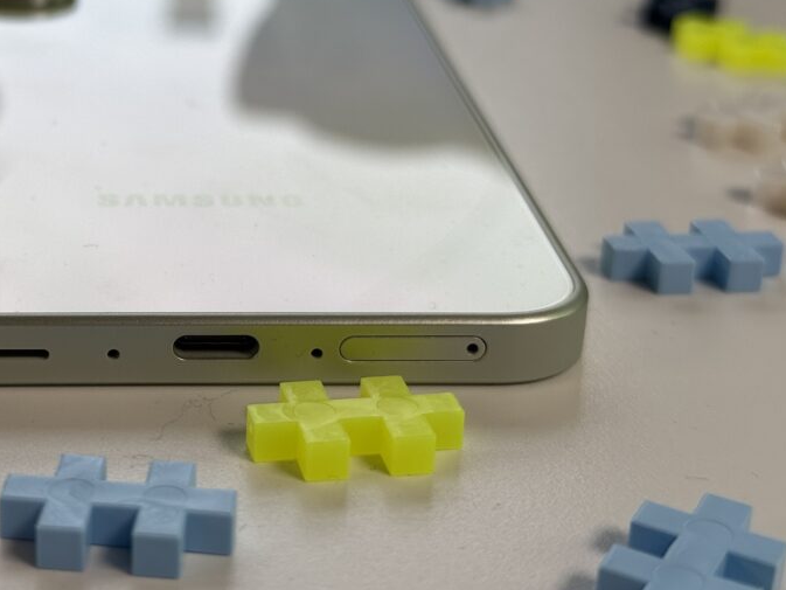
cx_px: 202
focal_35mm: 73
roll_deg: -1.4
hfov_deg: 26.4
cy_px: 189
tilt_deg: -22.0
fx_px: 1658
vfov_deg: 20.1
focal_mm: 6.76
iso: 80
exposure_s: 1/1000
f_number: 1.78
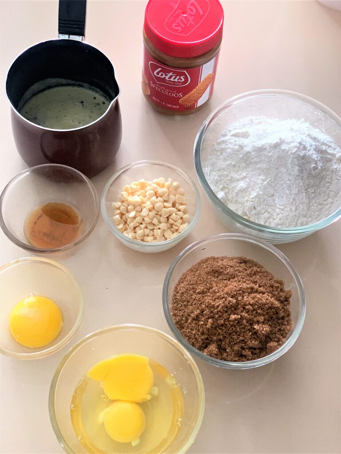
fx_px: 683
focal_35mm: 52
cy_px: 227
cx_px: 170
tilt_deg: -62.8
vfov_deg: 36.8
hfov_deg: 28.0
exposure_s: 1/60
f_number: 2.4
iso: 200
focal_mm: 6
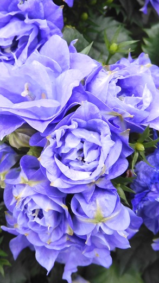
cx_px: 69
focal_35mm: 27
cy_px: 141
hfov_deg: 42.8
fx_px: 202
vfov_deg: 69.9
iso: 100
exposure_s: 1/125
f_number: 3.4
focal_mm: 4.3
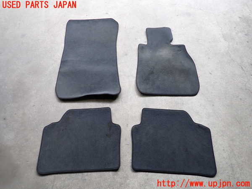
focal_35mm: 25
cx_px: 126
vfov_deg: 54.9
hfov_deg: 69.4
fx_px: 182
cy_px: 94
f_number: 2
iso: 200
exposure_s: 1/125
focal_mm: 4.5
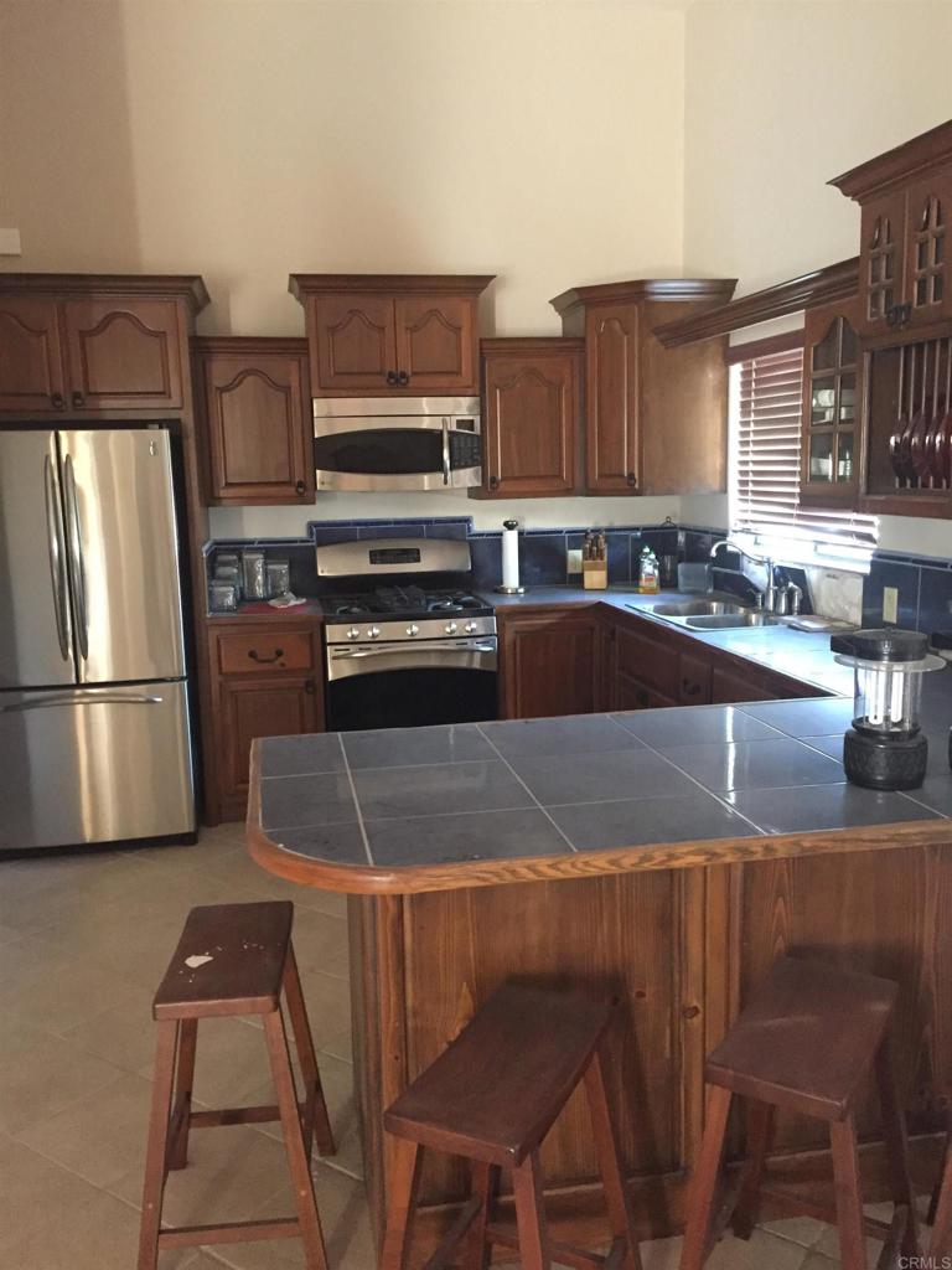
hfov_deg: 48.2
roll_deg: +0.9
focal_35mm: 29
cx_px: 476
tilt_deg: -8.5
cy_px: 635
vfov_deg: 61.7
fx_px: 1063
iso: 400
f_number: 2.2
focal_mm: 4.15
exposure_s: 1/15
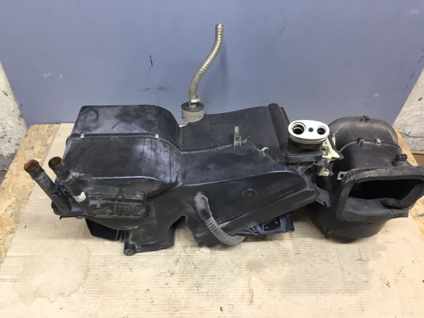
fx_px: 355
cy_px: 159
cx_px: 212
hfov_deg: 61.7
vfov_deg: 48.2
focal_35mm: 29
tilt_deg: -47.0
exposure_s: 1/33
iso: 100
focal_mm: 4.15
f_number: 2.2
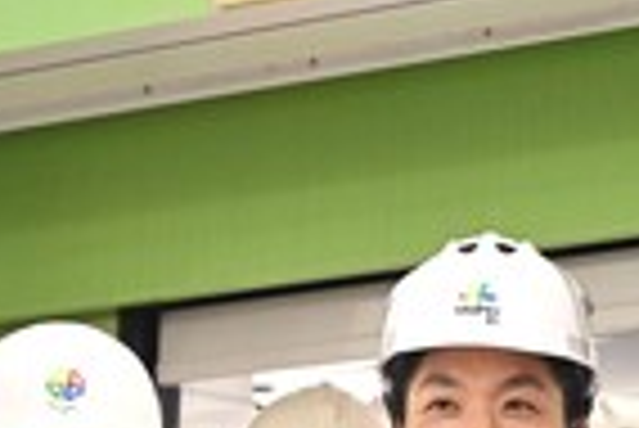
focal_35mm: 338
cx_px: 288
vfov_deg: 4.1
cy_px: 556
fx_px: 6006
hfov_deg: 6.1
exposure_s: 1/125
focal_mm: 120
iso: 5600
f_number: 4
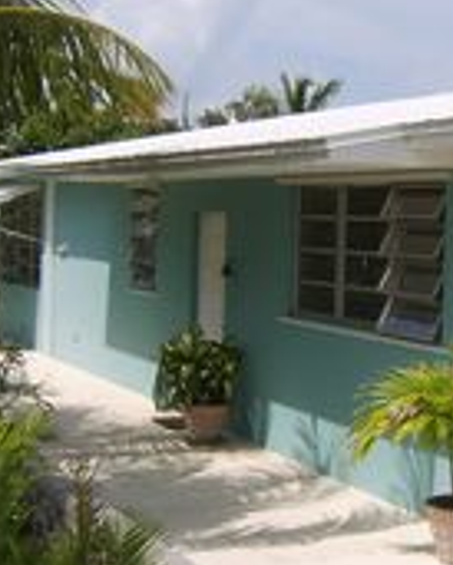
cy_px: 271
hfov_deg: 23.3
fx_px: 1088
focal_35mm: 65
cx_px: 327
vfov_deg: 29.1
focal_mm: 8.13
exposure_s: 1/594
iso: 71
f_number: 6.7
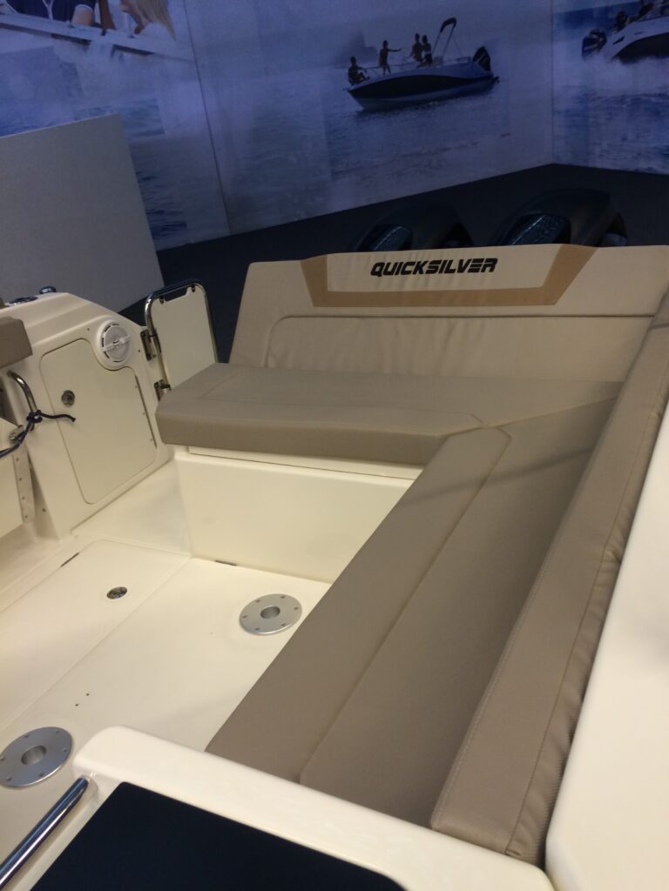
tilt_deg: -24.6
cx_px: 334
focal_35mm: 29
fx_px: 747
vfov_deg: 61.7
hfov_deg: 48.2
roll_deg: +8.5
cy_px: 446
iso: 80
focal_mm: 4.15
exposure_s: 1/30
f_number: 2.2
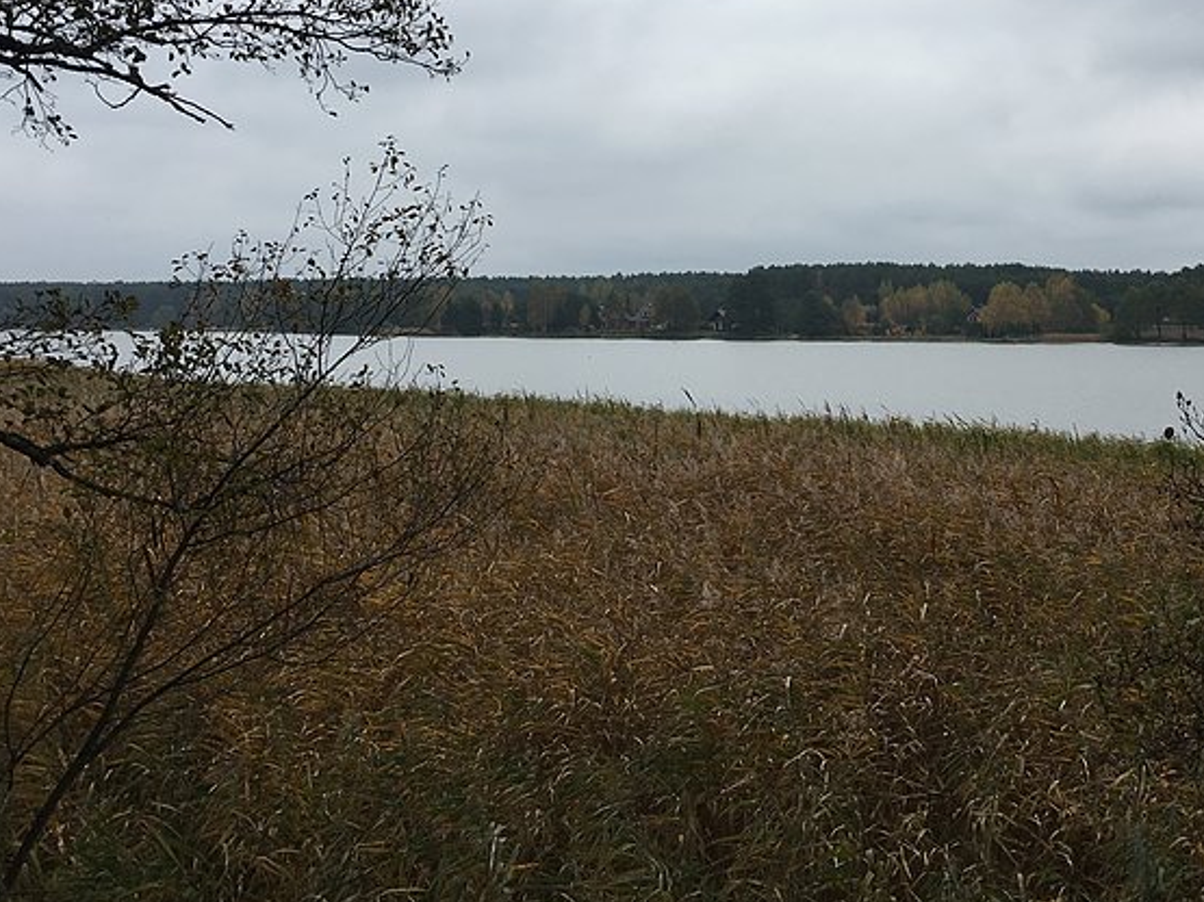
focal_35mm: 47
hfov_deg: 40.1
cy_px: 255
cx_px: 757
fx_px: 1634
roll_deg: -0.5
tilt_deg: +2.0
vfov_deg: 30.5
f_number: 2.2
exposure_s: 1/657
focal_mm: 4.15
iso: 25
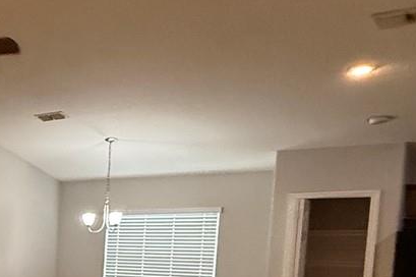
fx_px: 658
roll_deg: +0.6
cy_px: 299
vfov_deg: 22.5
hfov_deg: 24.9
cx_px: -239
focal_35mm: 57
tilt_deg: -5.6
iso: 500
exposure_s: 1/120
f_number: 2.2
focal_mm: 2.22
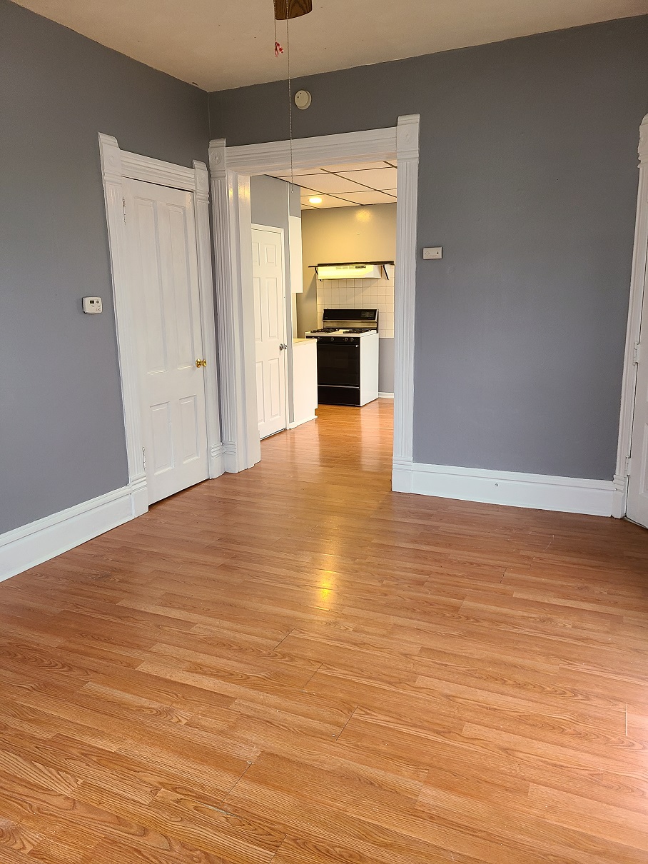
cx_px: 324
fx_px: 649
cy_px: 432
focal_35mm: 26
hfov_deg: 53.1
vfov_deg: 67.3
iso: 200
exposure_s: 1/59
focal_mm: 5.4
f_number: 1.8
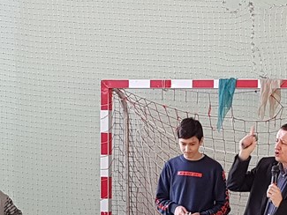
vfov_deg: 22.1
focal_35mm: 64
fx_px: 531
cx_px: 212
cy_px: 217
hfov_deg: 29.8
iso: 100
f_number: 1.7
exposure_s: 1/100
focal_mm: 4.2
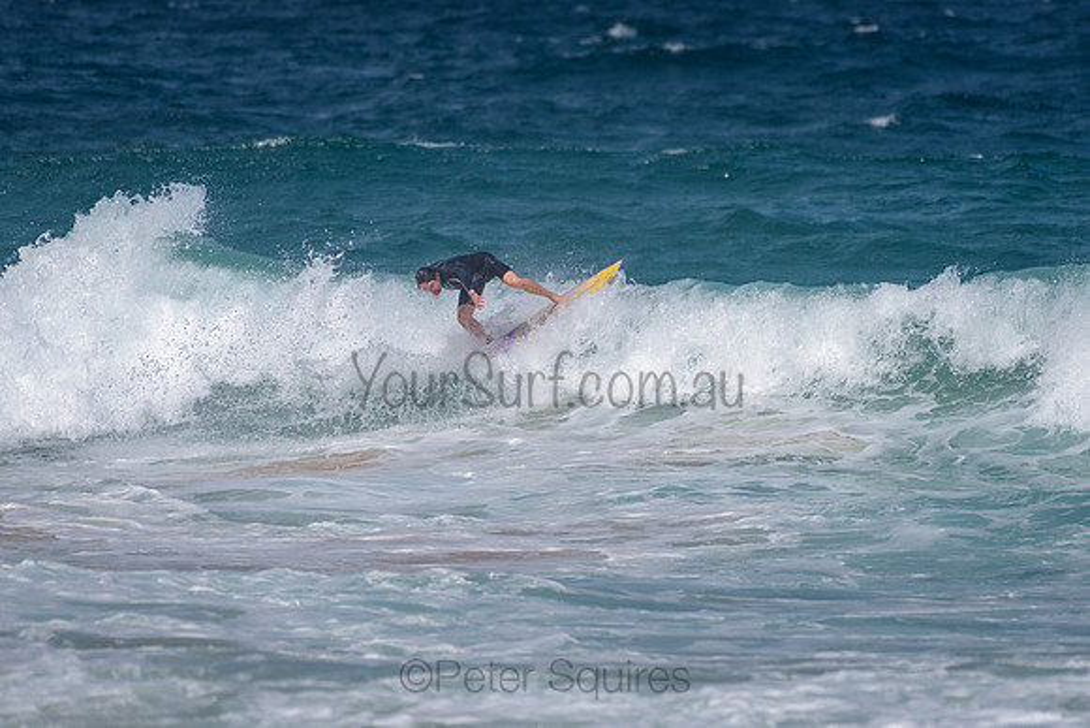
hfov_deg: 3.4
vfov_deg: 2.2
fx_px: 18574
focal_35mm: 613
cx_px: 577
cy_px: 315
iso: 72
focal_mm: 500
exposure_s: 1/2000
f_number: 5.6
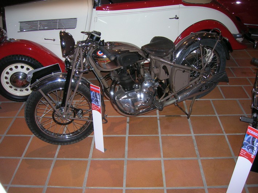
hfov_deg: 54.0
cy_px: 96
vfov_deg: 41.8
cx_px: 129
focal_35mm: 34
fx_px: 253
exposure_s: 1/60.1
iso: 120
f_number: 2.9
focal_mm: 5.7
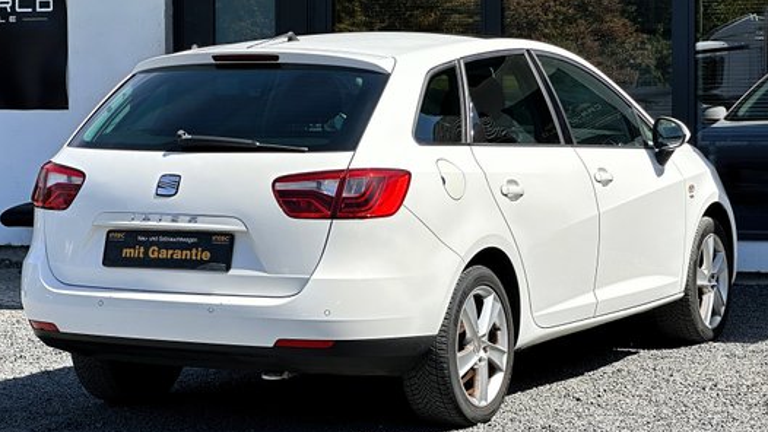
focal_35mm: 102
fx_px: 2077
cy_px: 182
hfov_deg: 20.9
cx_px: 372
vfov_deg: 11.9
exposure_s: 1/704
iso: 32
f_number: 2.8
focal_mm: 9
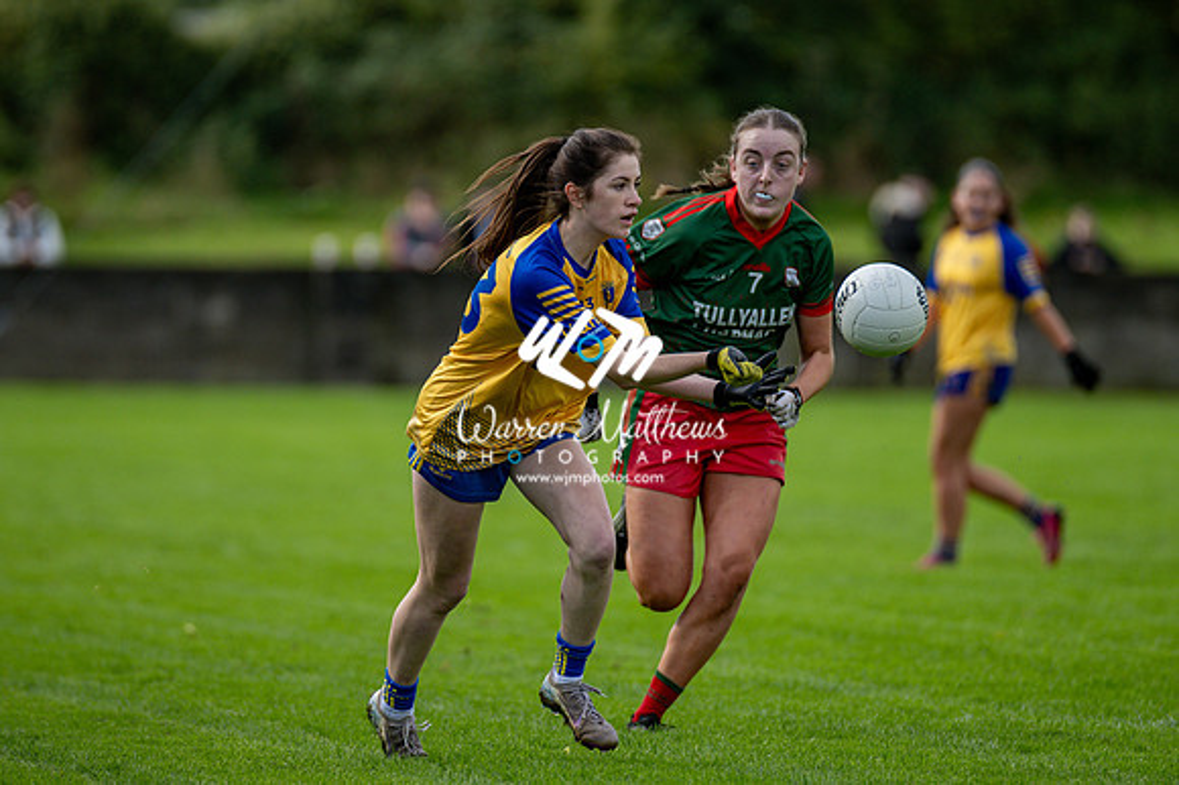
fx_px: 14729
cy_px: 392
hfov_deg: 4.6
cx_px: 590
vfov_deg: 3.1
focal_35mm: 450
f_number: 2.8
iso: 280
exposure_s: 1/2500
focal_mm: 300
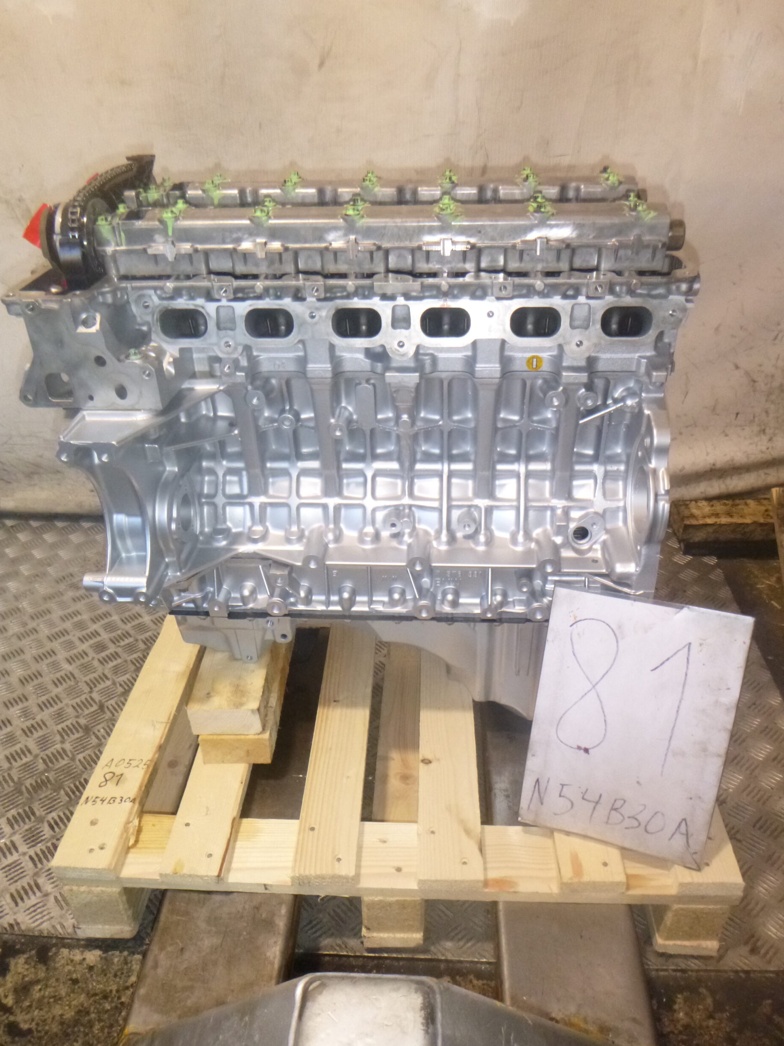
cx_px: 396
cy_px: 542
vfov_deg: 67.3
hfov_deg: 53.1
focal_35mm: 26
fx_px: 785
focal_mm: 4.5
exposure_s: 1/60
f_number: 3.9
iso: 400
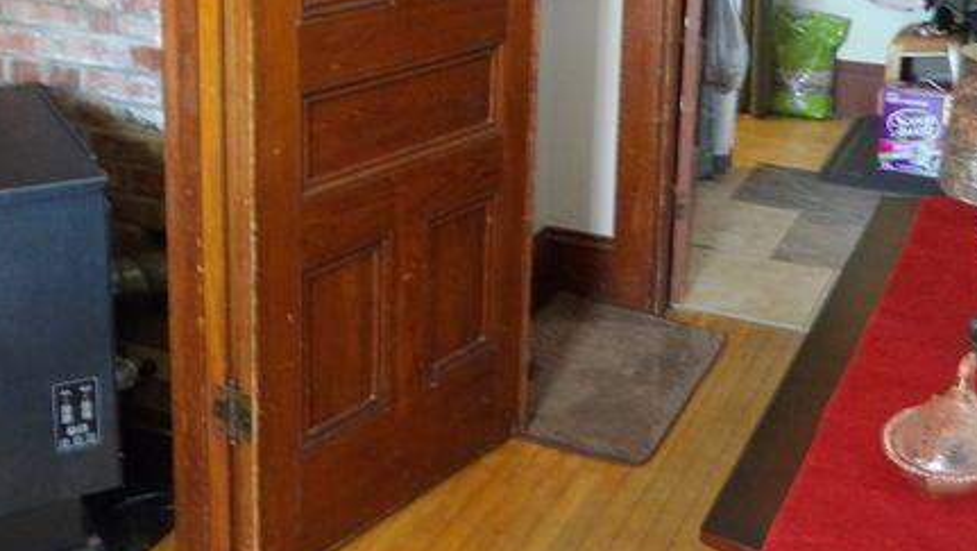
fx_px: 1296
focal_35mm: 50
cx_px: 487
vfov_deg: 23.2
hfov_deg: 41.3
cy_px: 20
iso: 800
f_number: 3.6
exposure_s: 1/6
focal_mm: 5.9
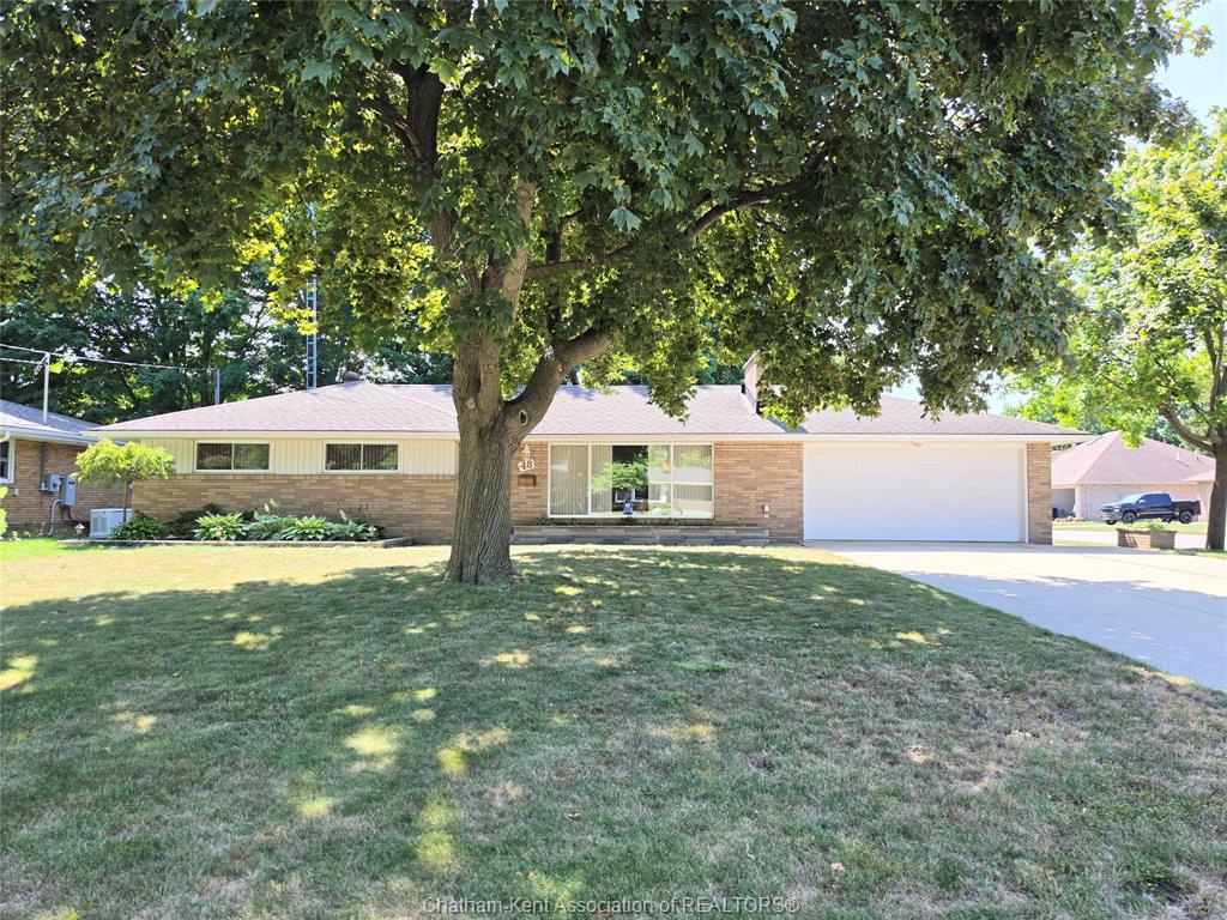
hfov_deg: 73.9
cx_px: 614
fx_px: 815
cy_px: 460
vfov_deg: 58.9
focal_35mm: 23
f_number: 1.4
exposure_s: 1/222
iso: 10
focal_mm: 6.5
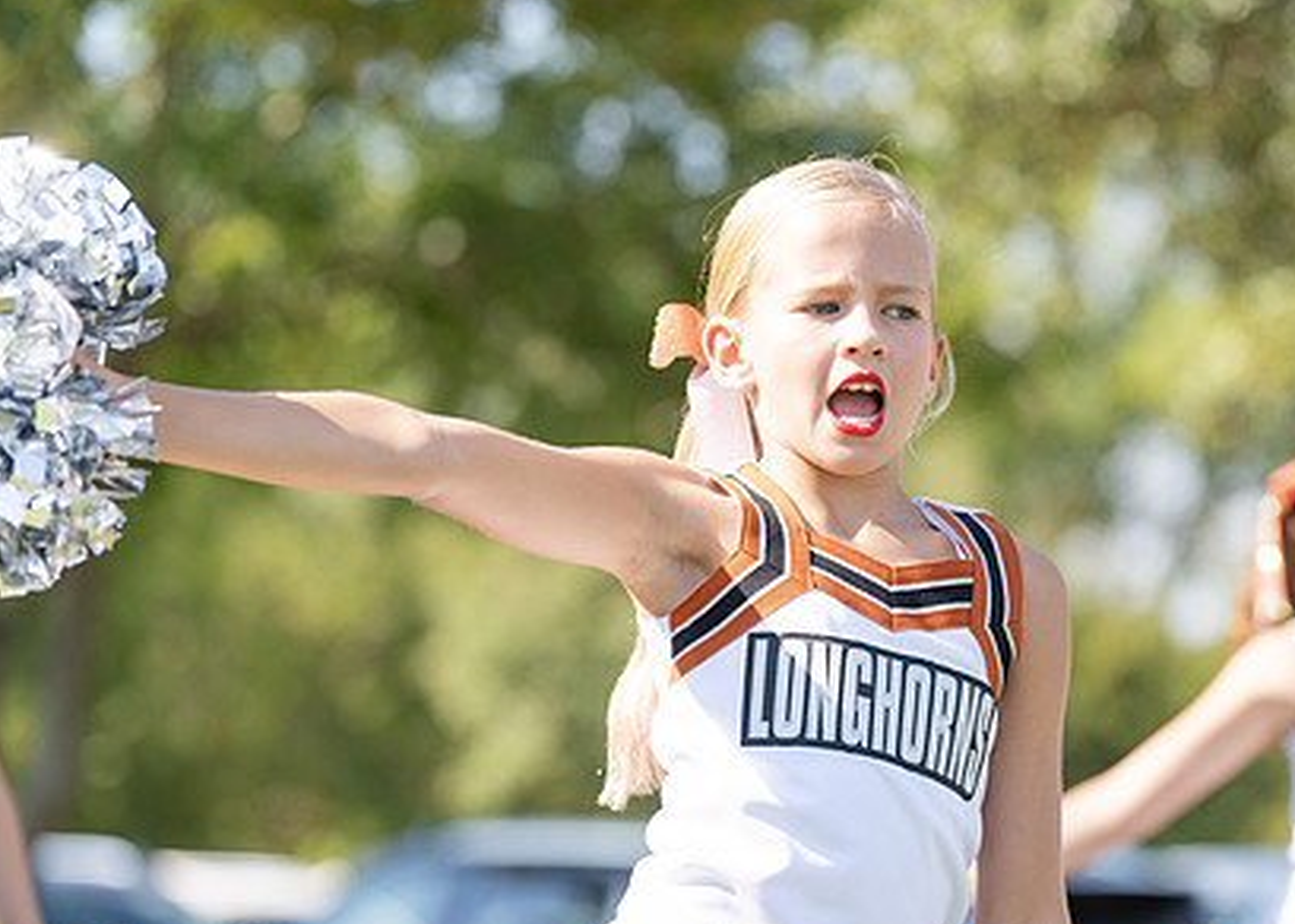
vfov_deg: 8.0
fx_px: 6582
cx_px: 760
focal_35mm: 179
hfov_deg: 11.2
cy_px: 513
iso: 160
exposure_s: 1/1000
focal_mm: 119
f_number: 2.8
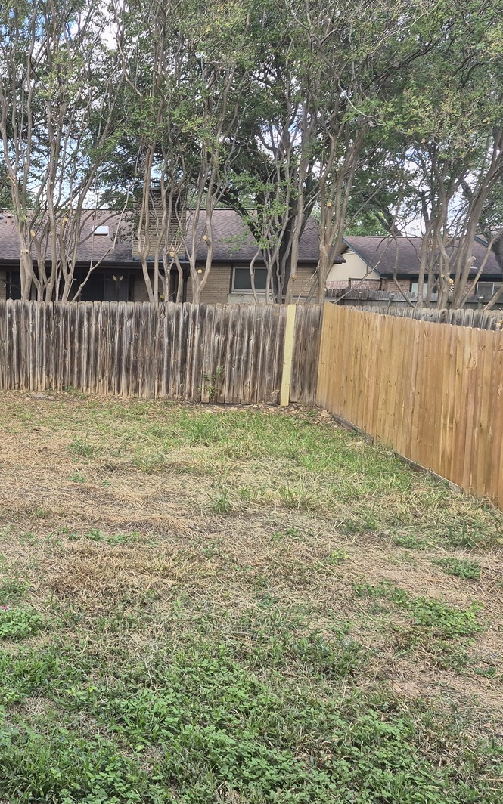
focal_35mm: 33
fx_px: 724
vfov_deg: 58.1
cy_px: 402
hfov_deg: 36.2
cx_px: 59
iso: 80
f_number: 1.8
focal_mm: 5.4
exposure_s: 1/592
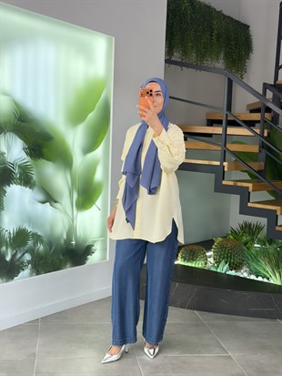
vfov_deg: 39.6
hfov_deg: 30.3
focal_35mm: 48
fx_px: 521
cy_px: 188
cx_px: 141
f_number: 1.78
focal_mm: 6.76
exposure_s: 1/182
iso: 80
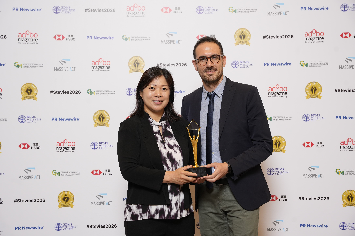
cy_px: 118
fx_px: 607
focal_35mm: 62
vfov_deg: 22.0
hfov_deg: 32.6
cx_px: 178
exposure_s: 1/100
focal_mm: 61.6
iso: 800
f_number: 5.6
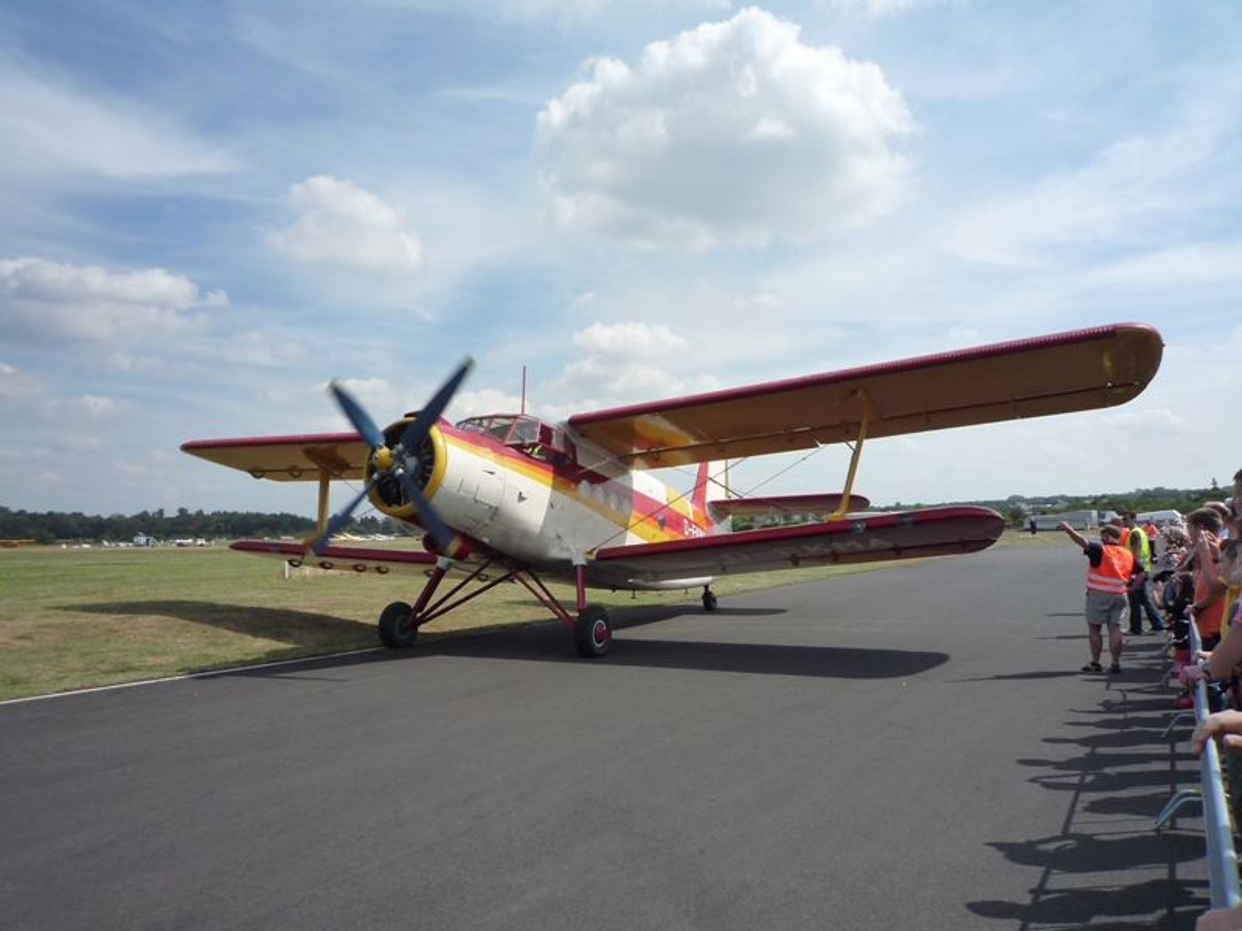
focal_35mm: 25
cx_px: 621
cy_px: 466
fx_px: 897
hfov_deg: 69.4
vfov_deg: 54.9
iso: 160
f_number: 5
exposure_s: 1/640
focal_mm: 4.4
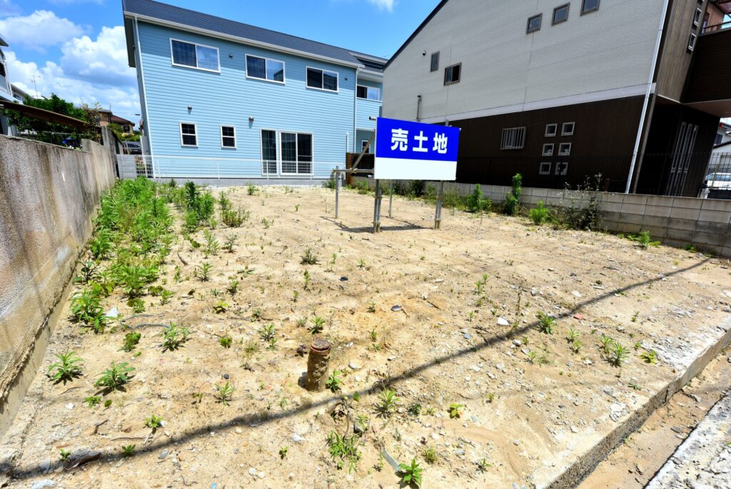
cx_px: 366
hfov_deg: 93.2
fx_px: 345
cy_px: 244
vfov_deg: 70.5
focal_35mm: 17
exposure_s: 1/640
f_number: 13
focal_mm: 17
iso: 400
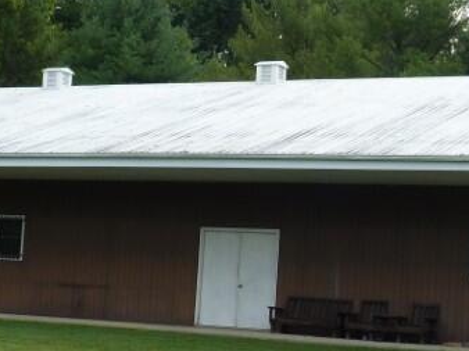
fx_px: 1354
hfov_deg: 19.6
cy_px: 240
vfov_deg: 14.7
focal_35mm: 100
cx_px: 282
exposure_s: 1/160
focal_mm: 5.9
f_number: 4
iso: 80
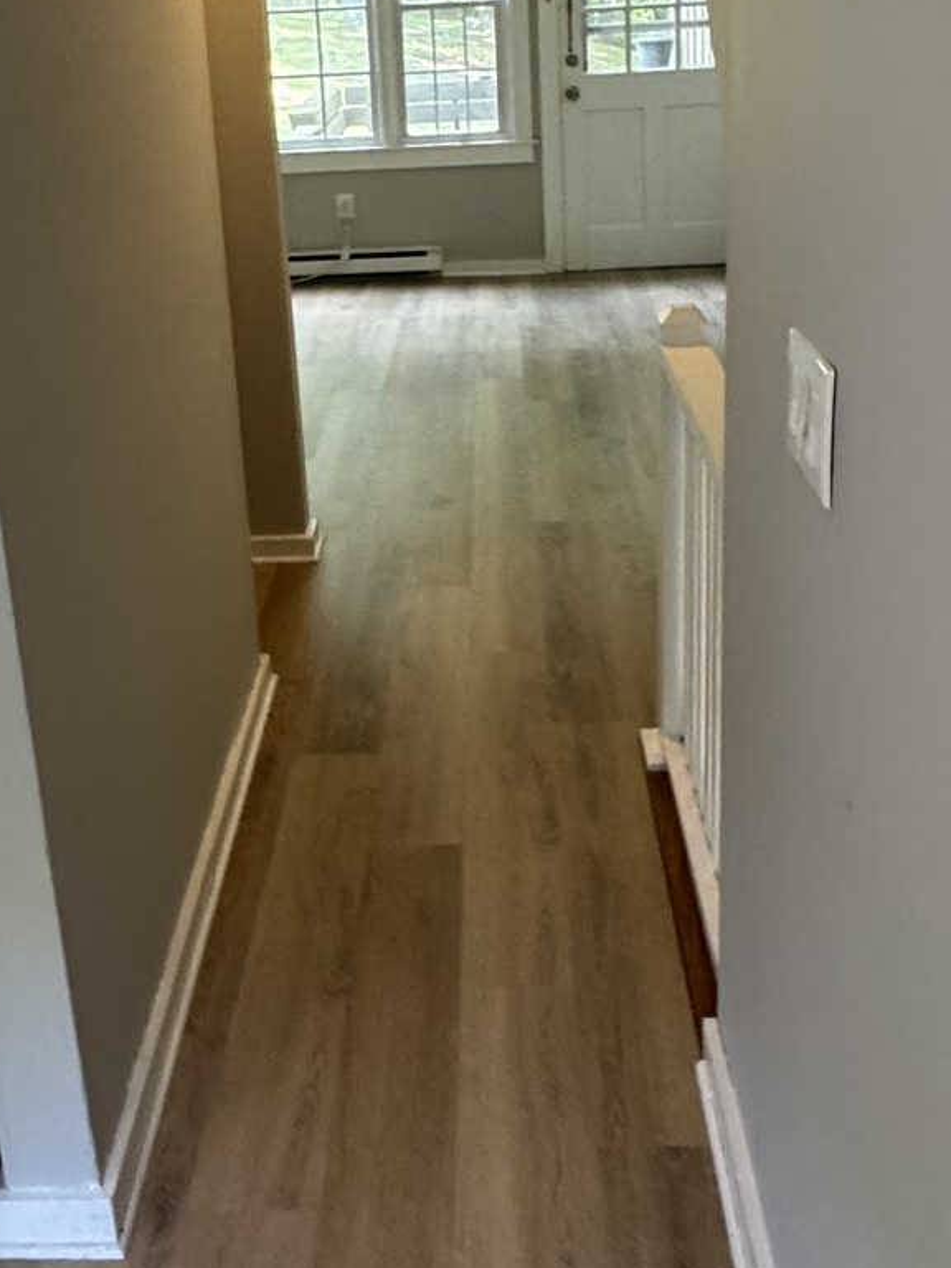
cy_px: 431
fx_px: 1538
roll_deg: +6.3
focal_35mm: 42
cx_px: 396
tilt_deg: -14.1
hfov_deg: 34.3
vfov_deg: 44.2
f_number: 2.2
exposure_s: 1/60
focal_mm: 2.22
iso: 250
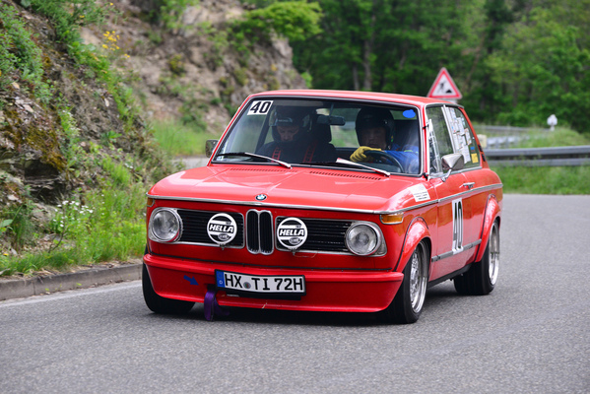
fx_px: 2541
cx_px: 295
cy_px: 197
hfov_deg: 13.2
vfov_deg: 8.9
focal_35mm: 155
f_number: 5.6
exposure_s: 1/640
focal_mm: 155
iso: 1250
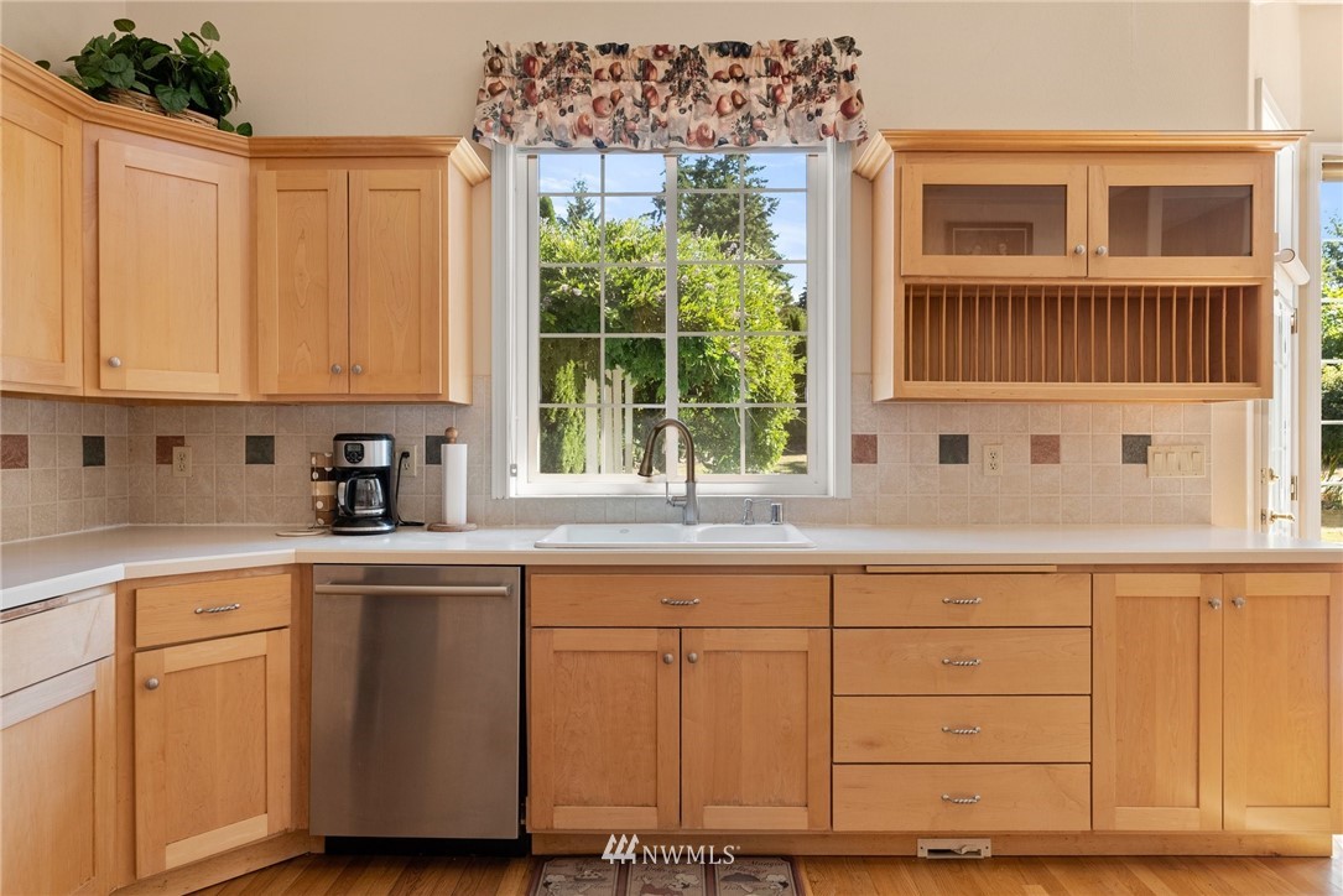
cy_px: 448
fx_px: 784
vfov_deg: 59.5
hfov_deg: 81.2
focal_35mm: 21
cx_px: 672
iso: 500
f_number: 8
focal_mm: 21
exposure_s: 1/8
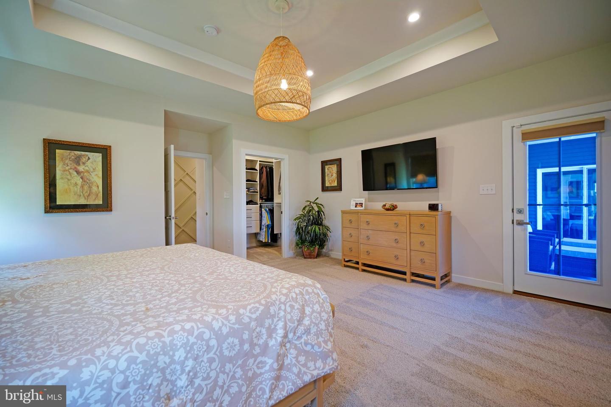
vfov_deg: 77.3
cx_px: 306
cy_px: 204
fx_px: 255
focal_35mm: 15
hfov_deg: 100.4
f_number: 2.8
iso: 250
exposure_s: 1/30
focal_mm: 10
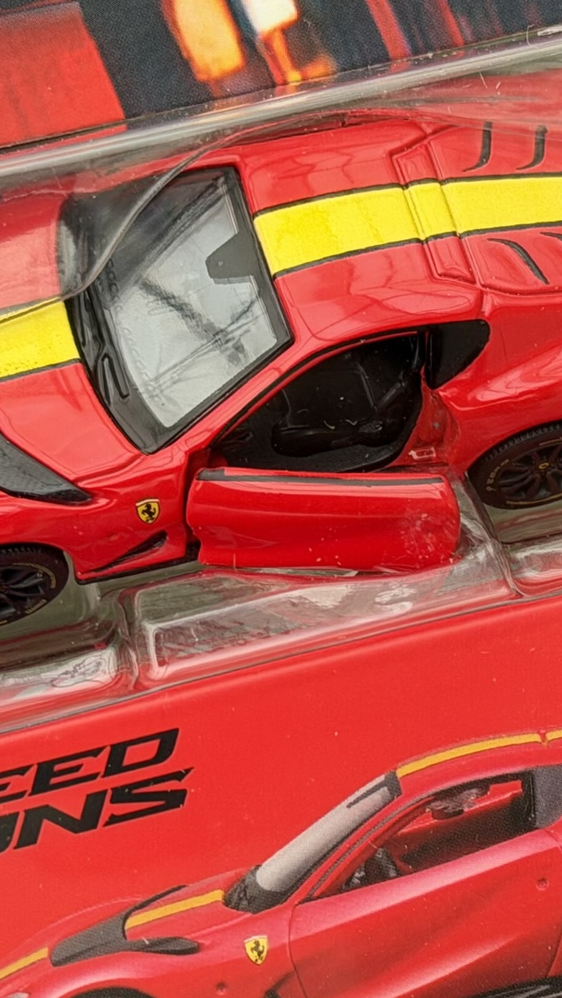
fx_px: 3470
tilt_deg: -56.6
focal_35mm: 131
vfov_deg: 16.4
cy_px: 603
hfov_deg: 9.3
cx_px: 344
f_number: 1.78
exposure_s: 1/73
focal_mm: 6.76
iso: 100
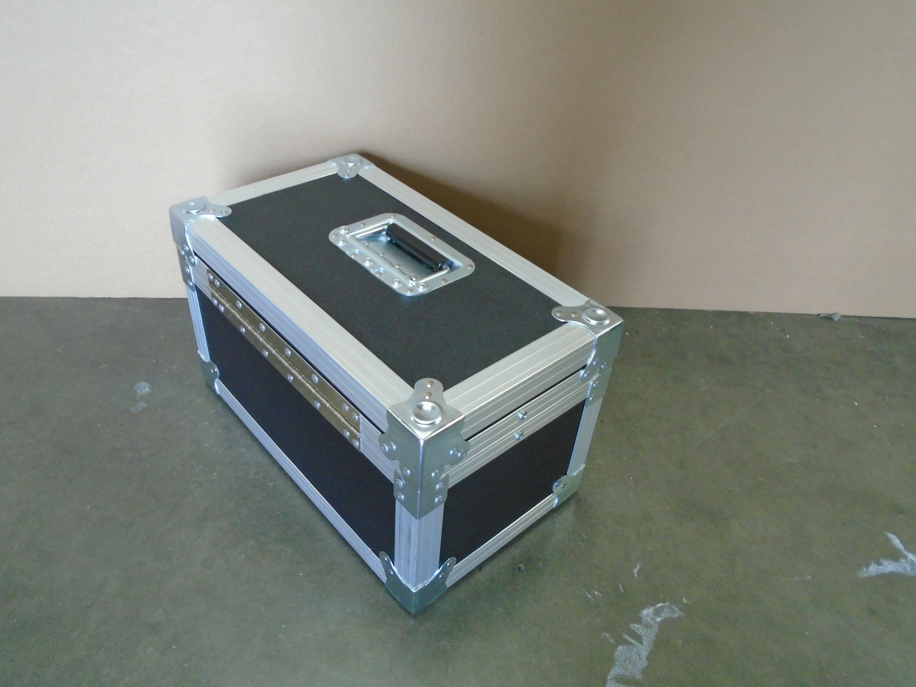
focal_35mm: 26
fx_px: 688
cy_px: 344
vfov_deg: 53.1
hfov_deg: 67.3
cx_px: 458
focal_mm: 4.6
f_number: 3.2
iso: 400
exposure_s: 1/60
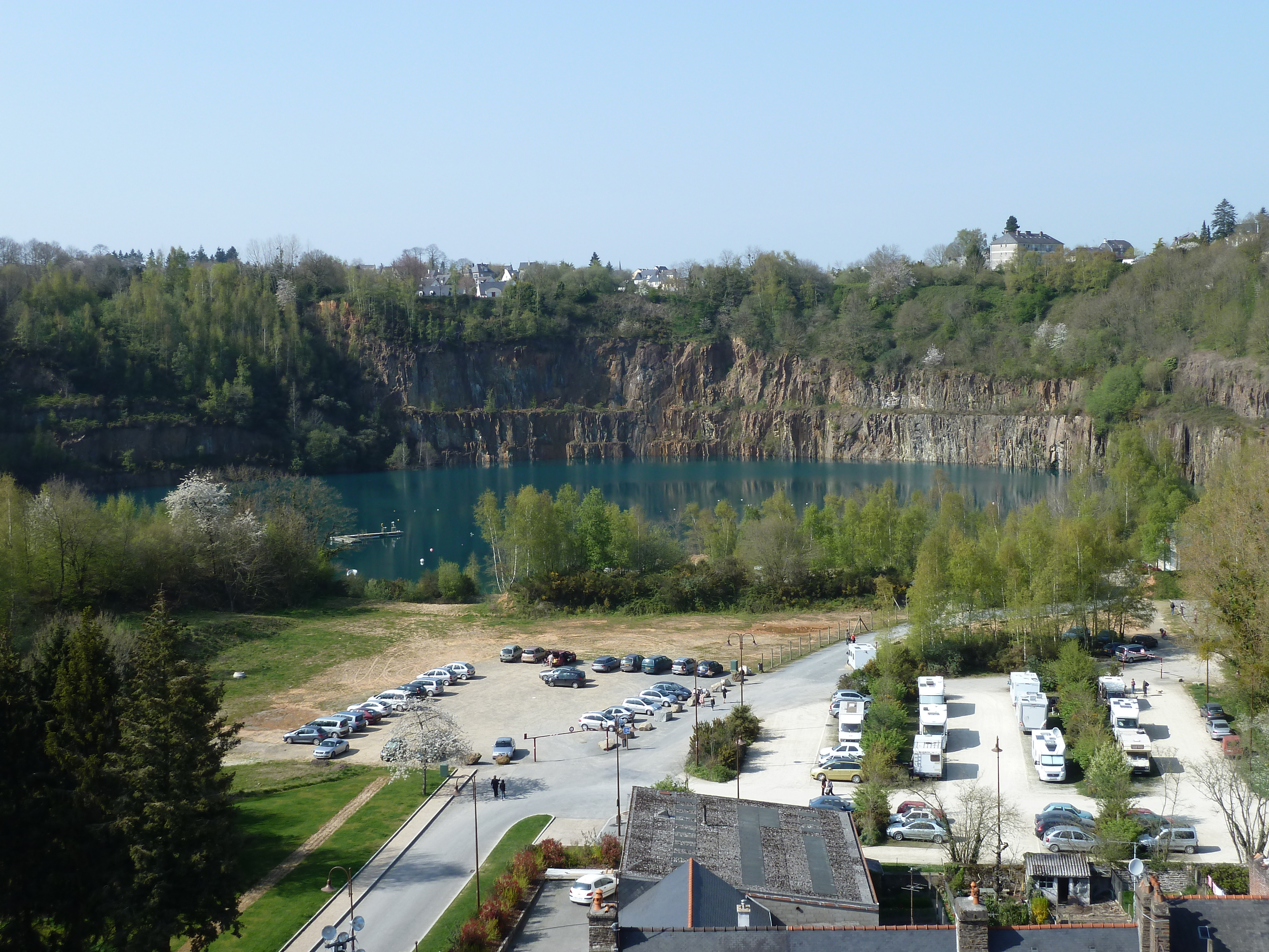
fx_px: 1760
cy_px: 476
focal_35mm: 48
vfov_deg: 30.3
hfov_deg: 39.7
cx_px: 634
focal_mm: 7.9
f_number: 4
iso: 80
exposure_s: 1/400
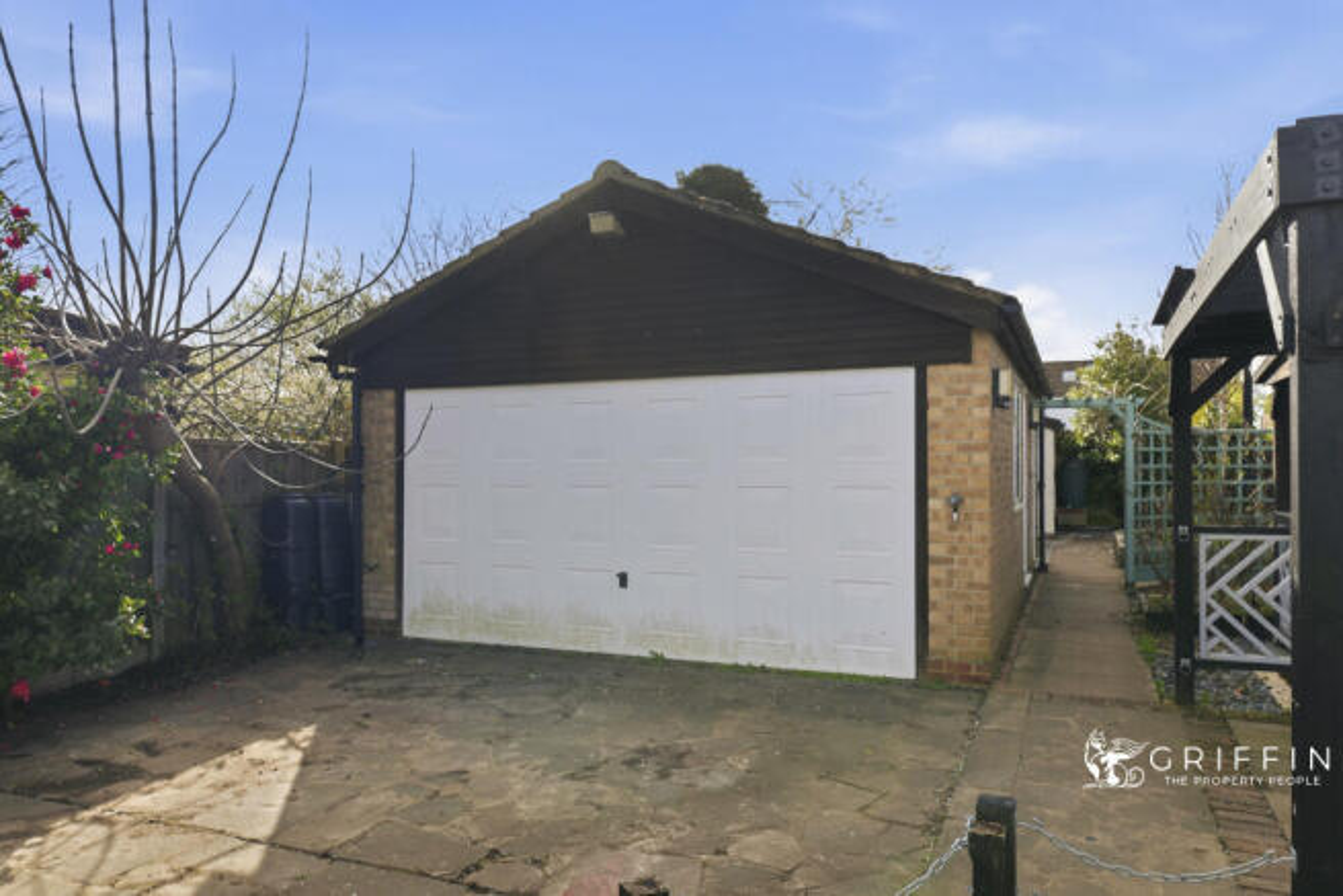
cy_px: 448
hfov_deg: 73.7
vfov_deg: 53.2
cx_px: 672
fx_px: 895
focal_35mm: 24
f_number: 5
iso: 100
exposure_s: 1/400
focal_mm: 24
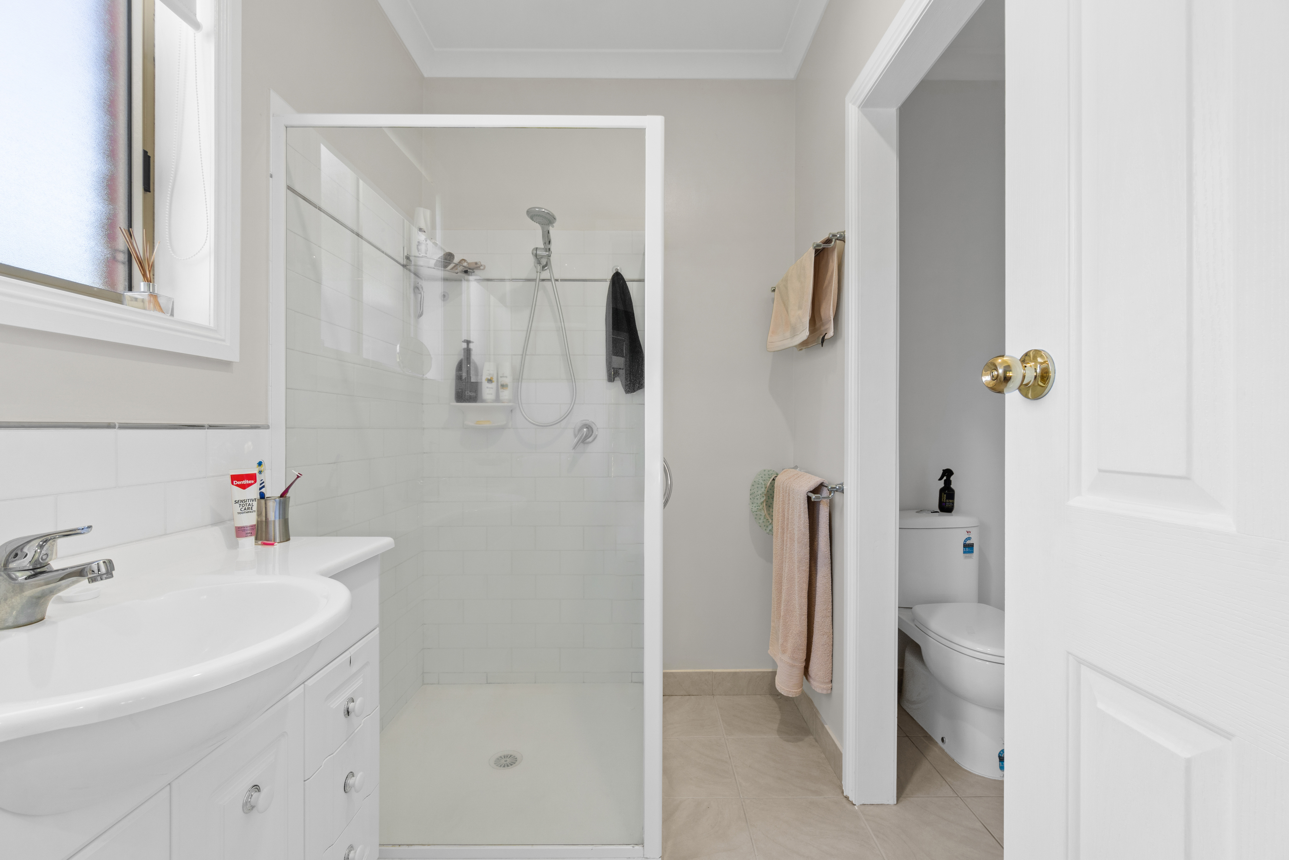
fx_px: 537
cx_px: 644
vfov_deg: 77.3
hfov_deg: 100.4
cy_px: 430
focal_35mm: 15
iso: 200
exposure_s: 1/4
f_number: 8
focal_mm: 10
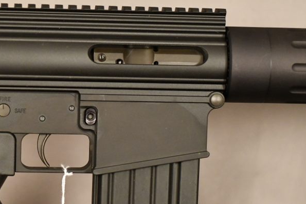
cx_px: 66
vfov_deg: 8.9
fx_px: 1318
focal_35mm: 155
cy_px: 138
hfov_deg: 13.2
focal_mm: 60
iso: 3200
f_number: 3.2
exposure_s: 1/250
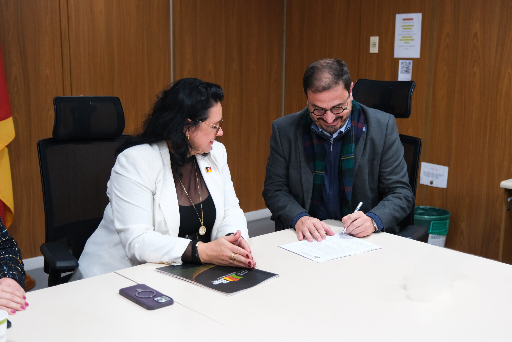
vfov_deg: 30.5
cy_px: 171
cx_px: 256
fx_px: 626
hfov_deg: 44.5
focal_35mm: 44
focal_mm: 29.2
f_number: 2.8
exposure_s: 1/200
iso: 2000
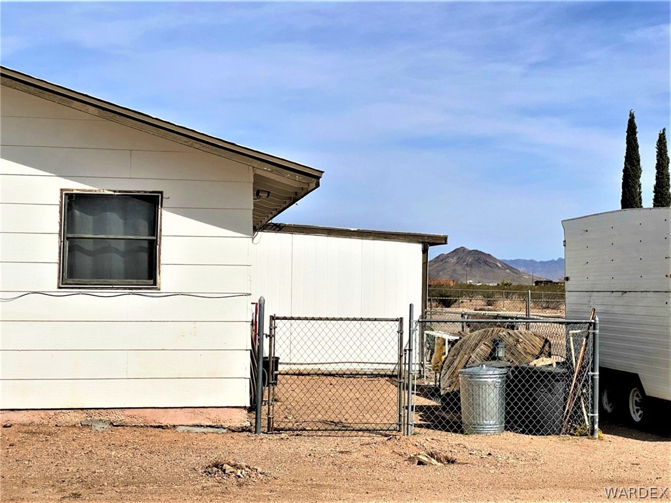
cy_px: 252
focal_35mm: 52
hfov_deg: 36.8
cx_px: 336
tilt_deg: +0.9
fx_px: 1008
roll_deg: +0.7
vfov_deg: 28.0
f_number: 2
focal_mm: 6
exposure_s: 1/4785
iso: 25
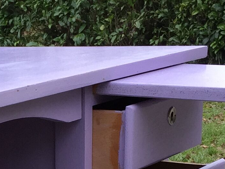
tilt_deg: -18.8
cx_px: -78
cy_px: 269
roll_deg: +2.5
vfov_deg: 10.5
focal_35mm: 135
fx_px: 878
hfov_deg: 14.0
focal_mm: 4.15
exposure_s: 1/50
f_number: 2.2
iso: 32
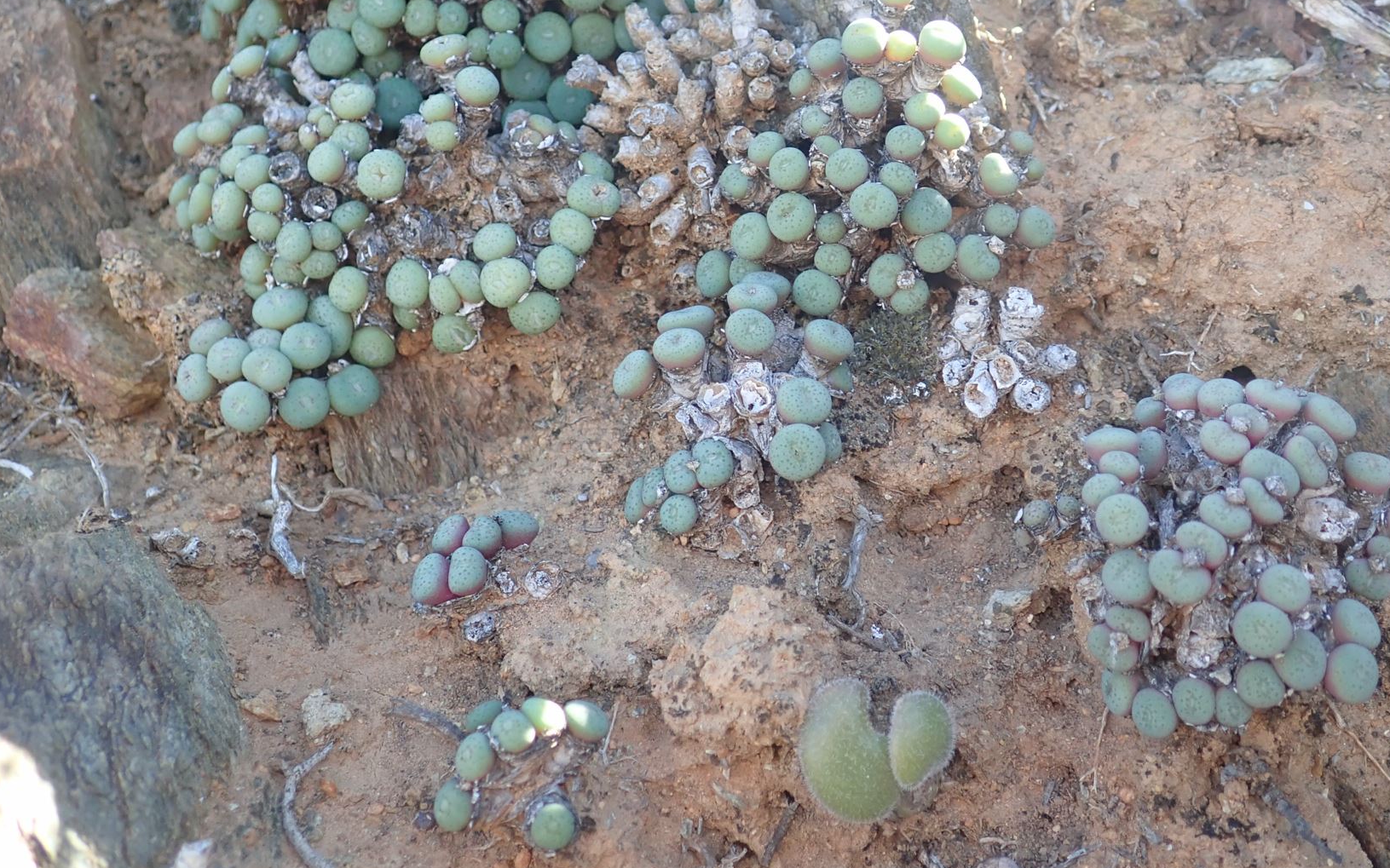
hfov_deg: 50.3
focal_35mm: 39
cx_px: 767
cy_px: 271
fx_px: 1477
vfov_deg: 32.4
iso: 100
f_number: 2.3
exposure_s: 1/160
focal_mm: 5.5
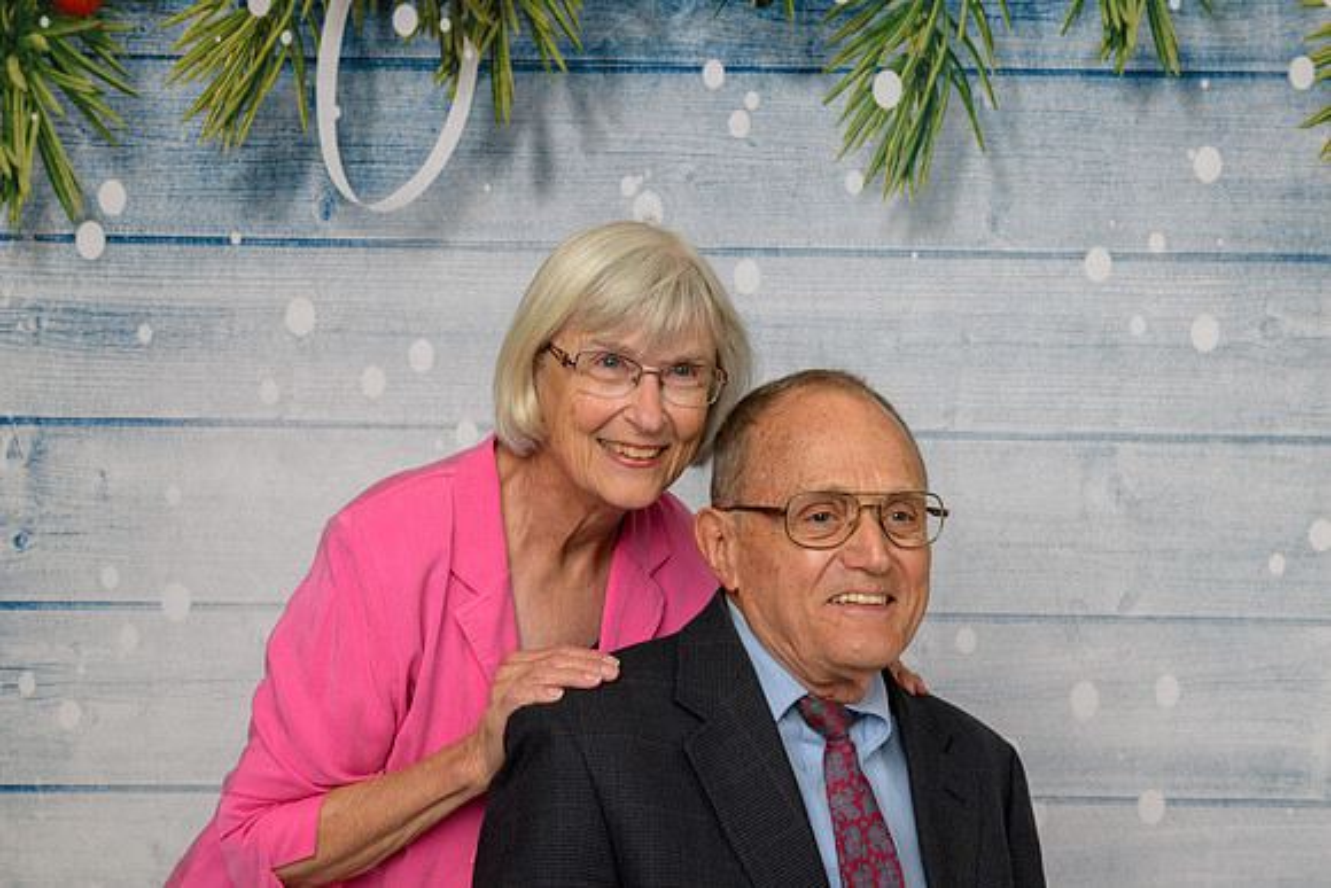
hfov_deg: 36.2
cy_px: 444
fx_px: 2034
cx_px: 666
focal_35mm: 55
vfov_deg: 24.6
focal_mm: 55
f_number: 10
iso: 400
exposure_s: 1/125
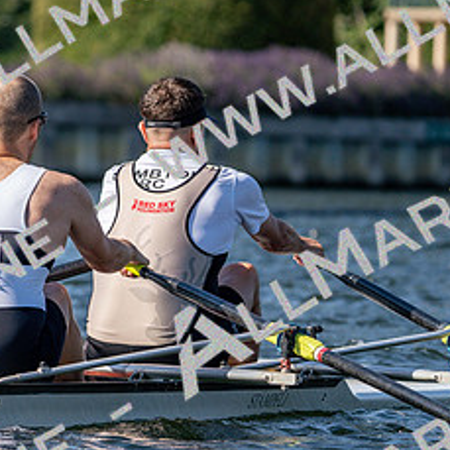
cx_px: 6
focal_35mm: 592
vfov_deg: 3.0
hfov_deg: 3.0
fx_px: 8707
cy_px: 213
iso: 250
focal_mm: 275
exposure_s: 1/1600
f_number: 5.6
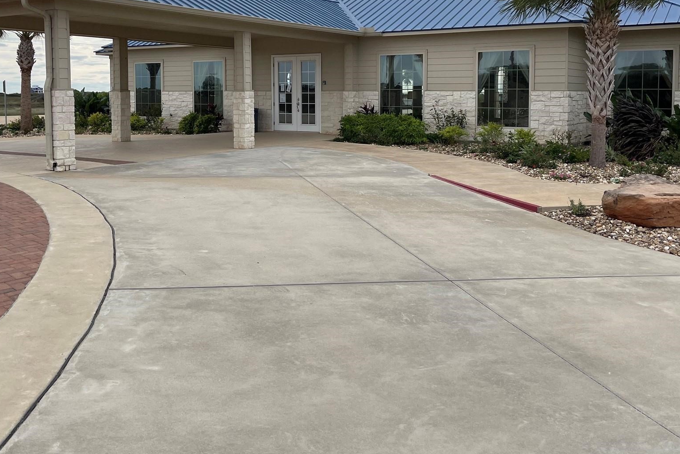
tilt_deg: -2.1
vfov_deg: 36.1
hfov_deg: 53.1
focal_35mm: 36
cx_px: 328
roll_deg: -0.4
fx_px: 680
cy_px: 116
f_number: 1.6
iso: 50
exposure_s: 1/5376
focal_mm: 5.1
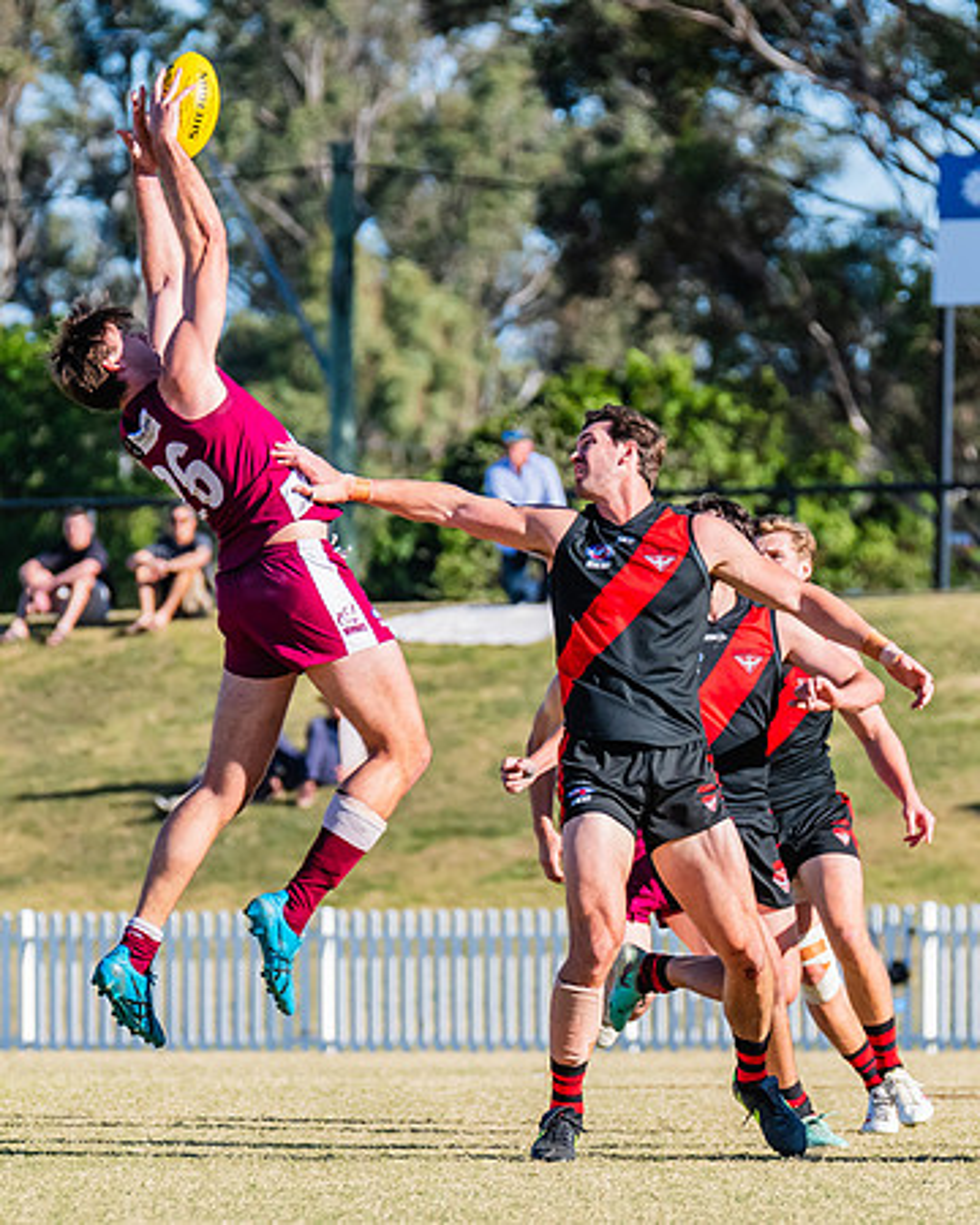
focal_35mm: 592
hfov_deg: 2.6
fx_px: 21472
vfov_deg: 3.3
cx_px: 676
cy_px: 540
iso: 800
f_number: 7.1
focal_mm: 290
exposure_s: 1/2000
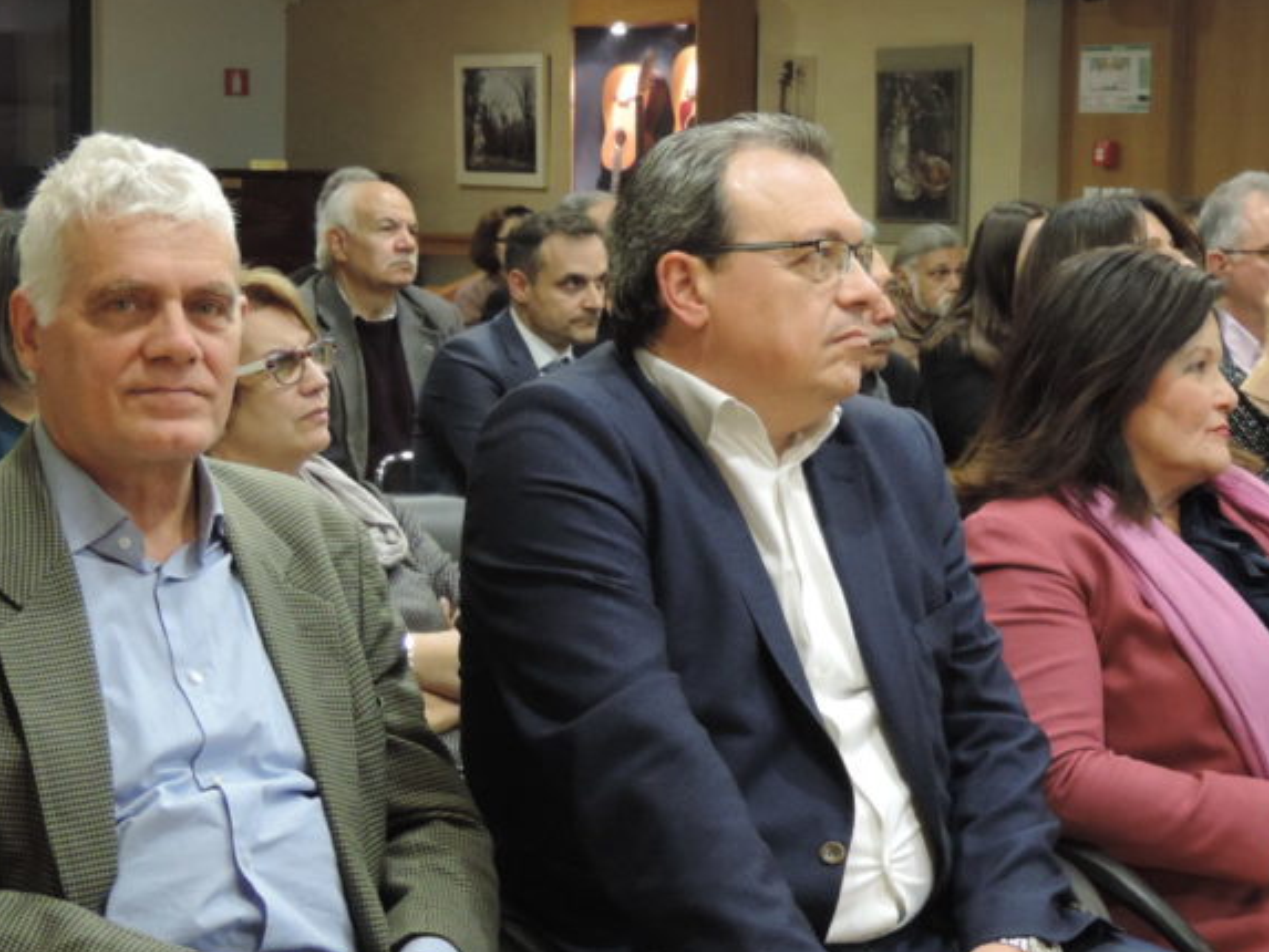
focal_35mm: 84
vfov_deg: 17.6
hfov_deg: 23.2
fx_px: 3080
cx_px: 755
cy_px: 556
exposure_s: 1/13
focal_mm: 8.3
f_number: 3.5
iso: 450
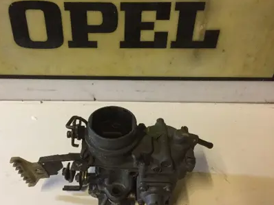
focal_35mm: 35
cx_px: 115
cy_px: 109
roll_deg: -2.5
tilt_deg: -41.4
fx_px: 277
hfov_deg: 52.4
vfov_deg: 40.6
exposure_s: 1/33
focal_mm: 4.15
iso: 250
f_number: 2.2
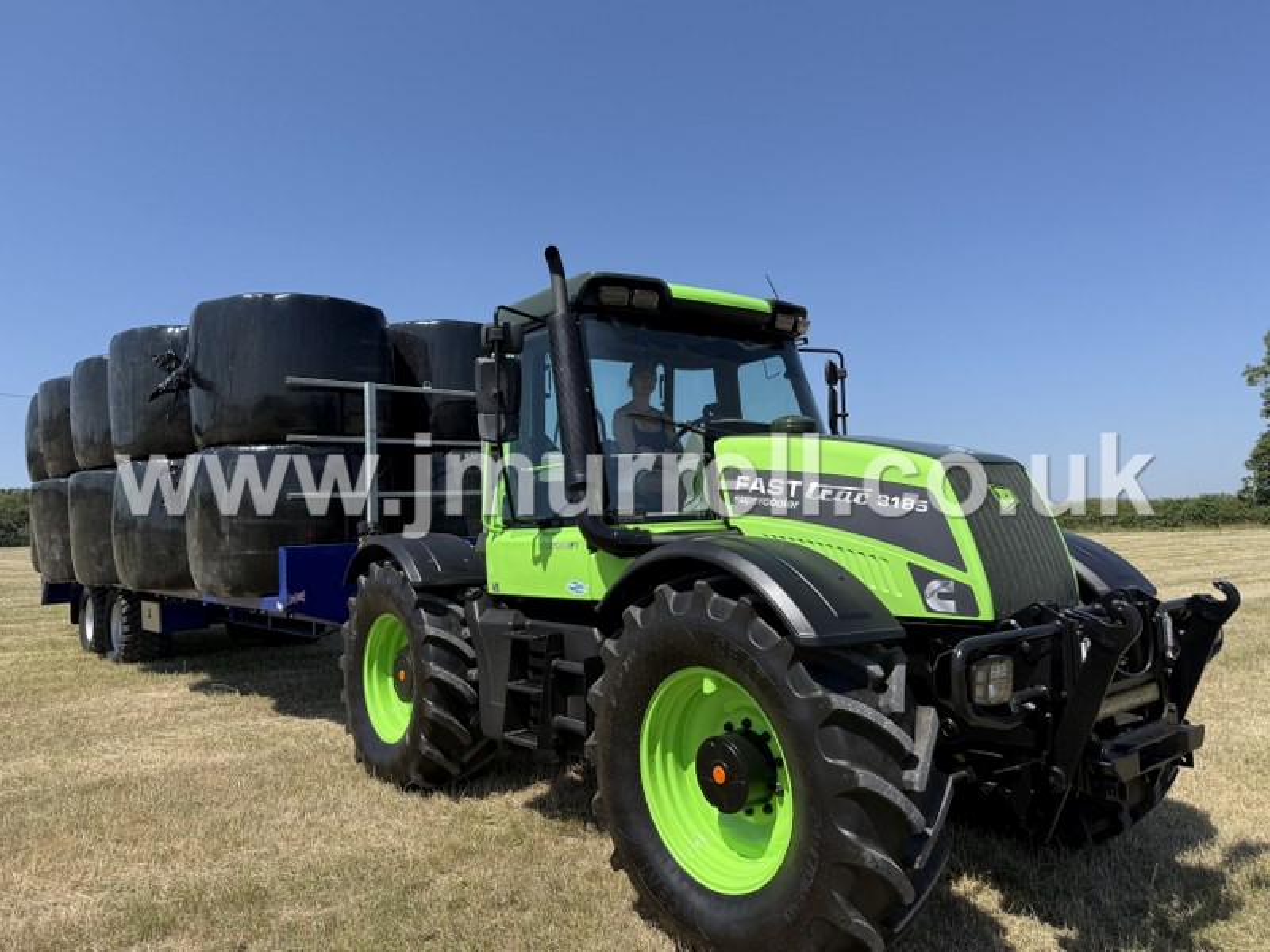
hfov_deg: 71.6
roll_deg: +2.2
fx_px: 881
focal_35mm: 24
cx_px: 635
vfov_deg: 56.8
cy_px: 476
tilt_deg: +4.8
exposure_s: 1/3759
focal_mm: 6.76
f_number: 1.78
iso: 80
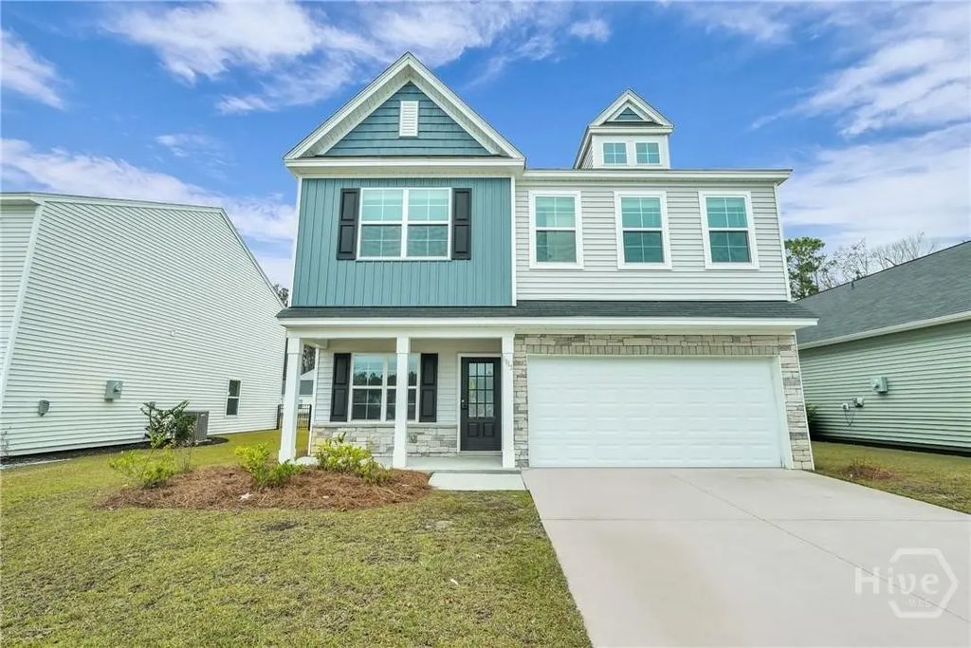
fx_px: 445
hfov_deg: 95.0
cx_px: 486
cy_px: 324
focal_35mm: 16
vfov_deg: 72.1
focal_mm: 16.5
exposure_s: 1/200
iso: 320
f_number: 9
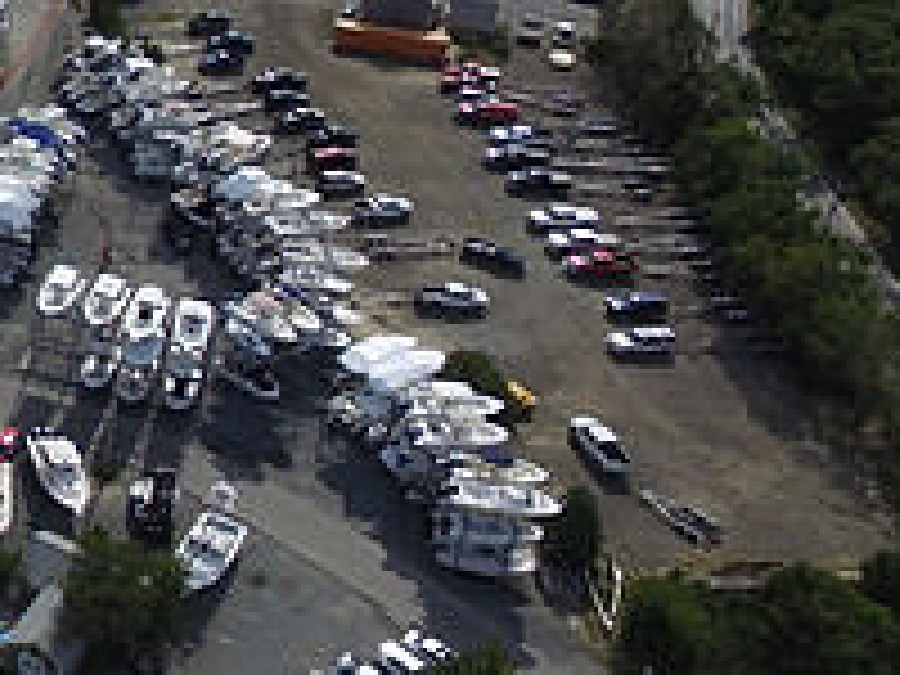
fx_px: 1508
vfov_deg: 25.0
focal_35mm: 58
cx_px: -324
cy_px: 182
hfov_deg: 26.9
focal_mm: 3.61
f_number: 2.8
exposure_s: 1/1623
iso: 100
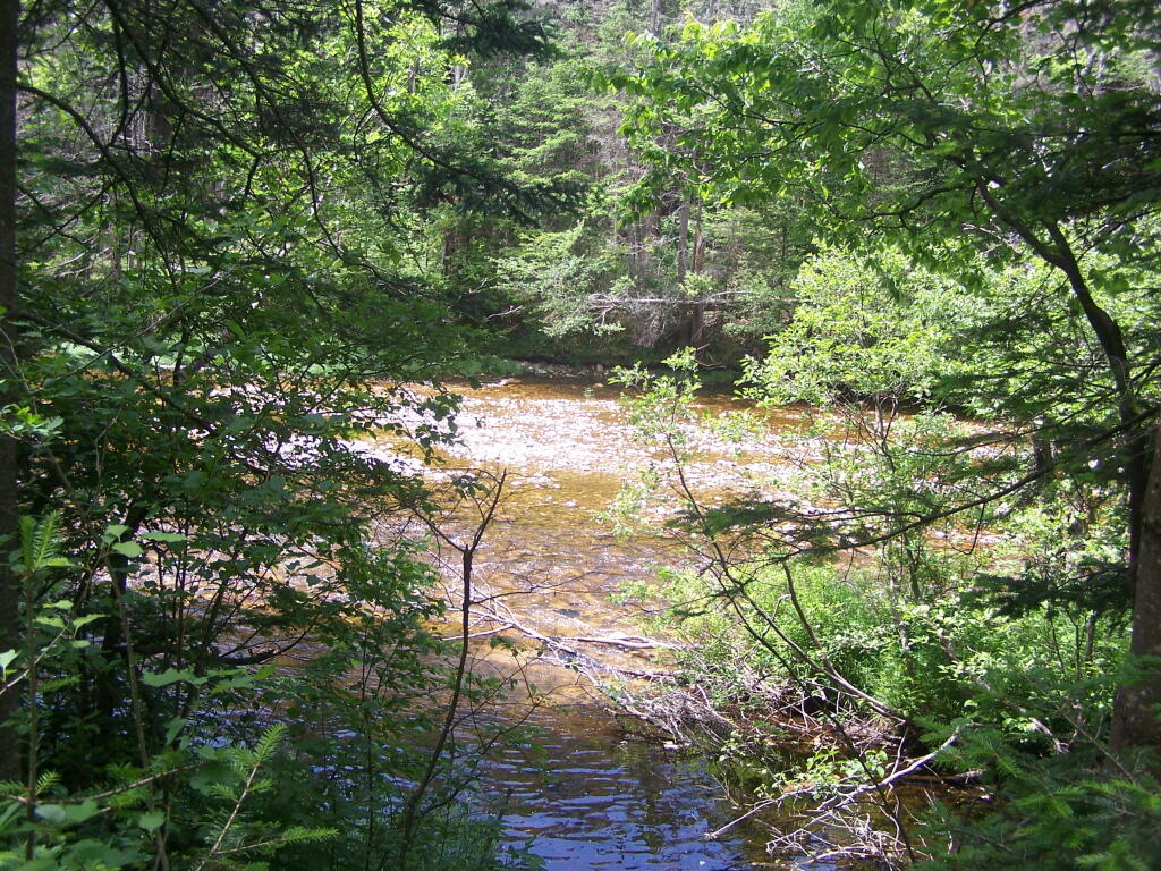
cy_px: 436
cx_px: 580
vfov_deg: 37.7
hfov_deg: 49.0
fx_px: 1274
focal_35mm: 38
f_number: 2.8
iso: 80
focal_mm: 6.3
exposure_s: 1/160
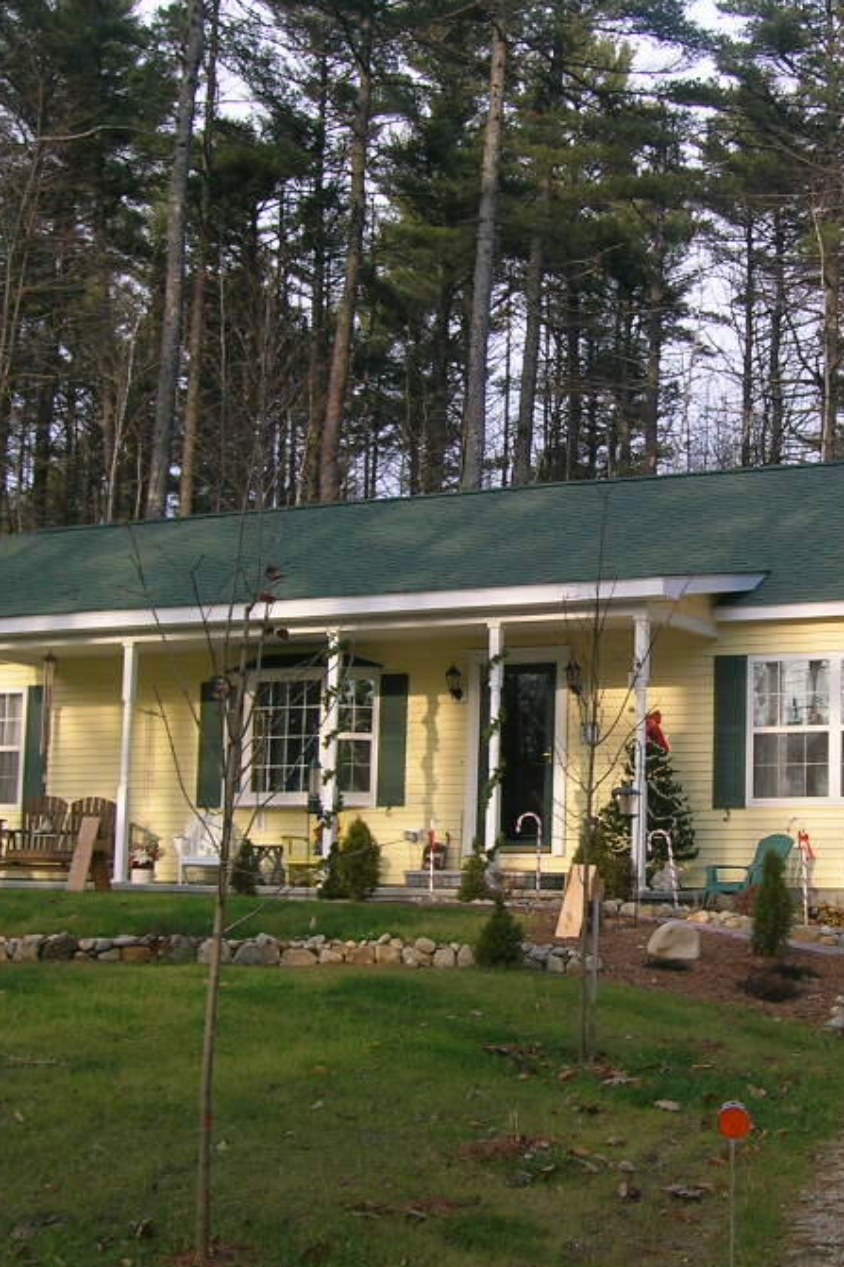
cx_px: 672
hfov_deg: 24.7
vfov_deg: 36.9
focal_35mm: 54
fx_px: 1900
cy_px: 676
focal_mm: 5.7
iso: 50
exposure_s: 1/92.6
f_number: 4.9
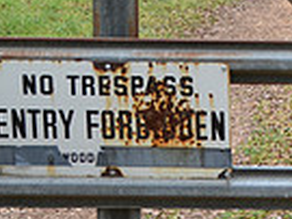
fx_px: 1096
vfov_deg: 11.0
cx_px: 482
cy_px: -98
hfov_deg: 13.9
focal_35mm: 130
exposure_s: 1/100
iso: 400
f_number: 5
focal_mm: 21
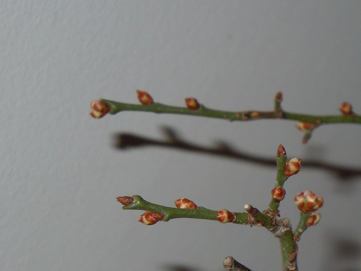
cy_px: 234
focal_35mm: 198
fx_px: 2065
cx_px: 321
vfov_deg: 7.5
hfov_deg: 9.9
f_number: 4.5
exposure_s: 1/50
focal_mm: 18.3
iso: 200
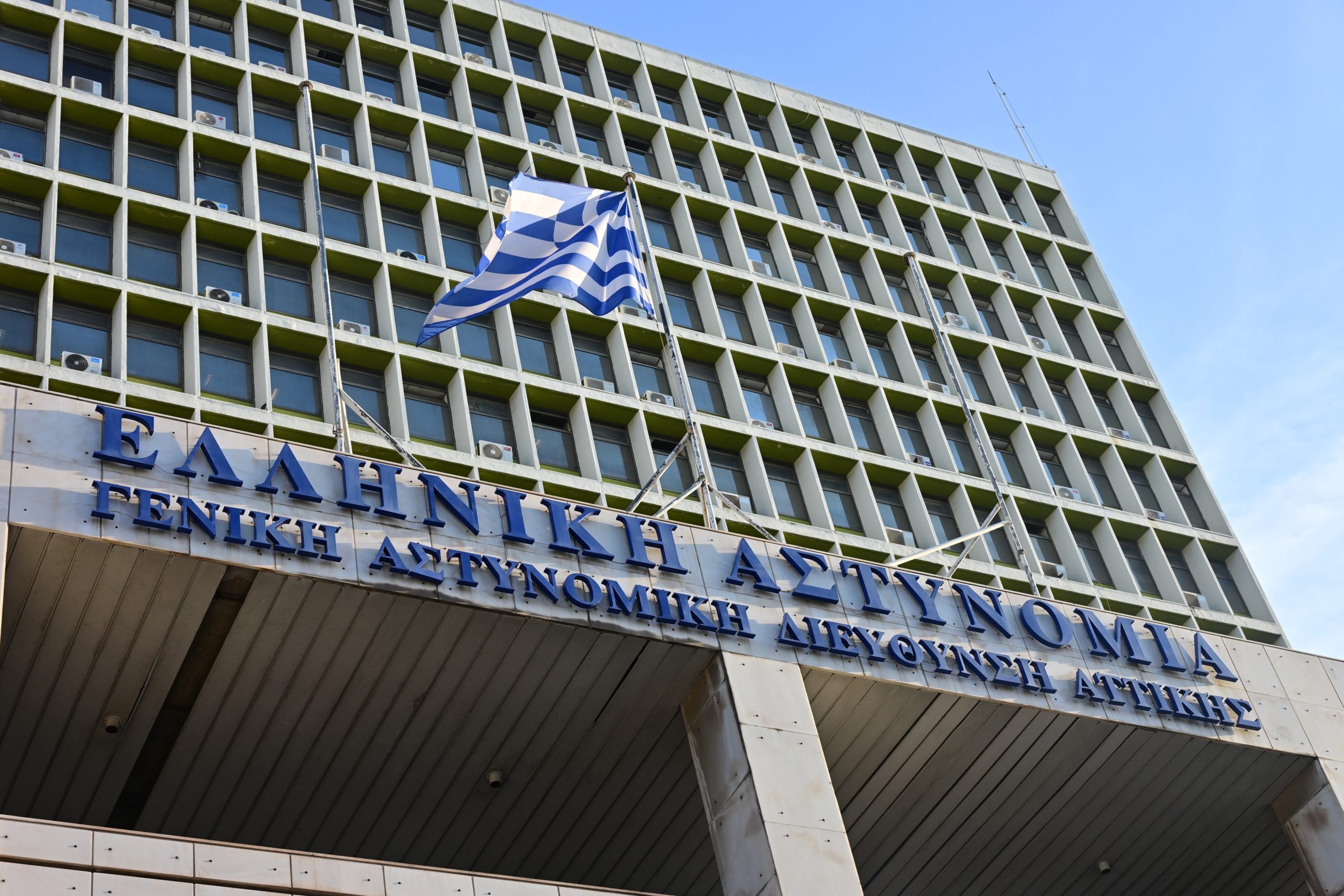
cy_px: 448
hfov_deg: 37.5
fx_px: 1979
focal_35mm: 53
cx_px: 672
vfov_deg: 25.5
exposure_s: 1/320
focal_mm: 53
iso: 200
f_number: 6.3
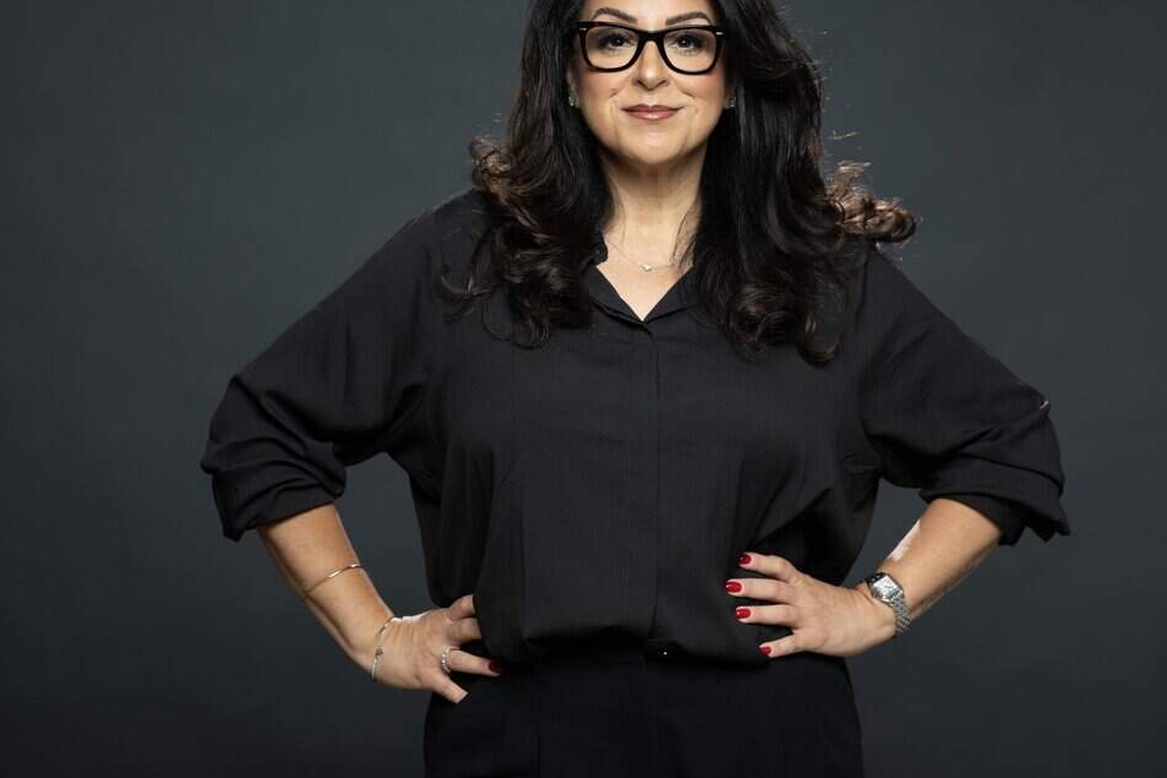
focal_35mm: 131
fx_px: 4246
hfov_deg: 15.7
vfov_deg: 10.5
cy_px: 303
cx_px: 618
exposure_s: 1/160
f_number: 2.8
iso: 64
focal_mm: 104
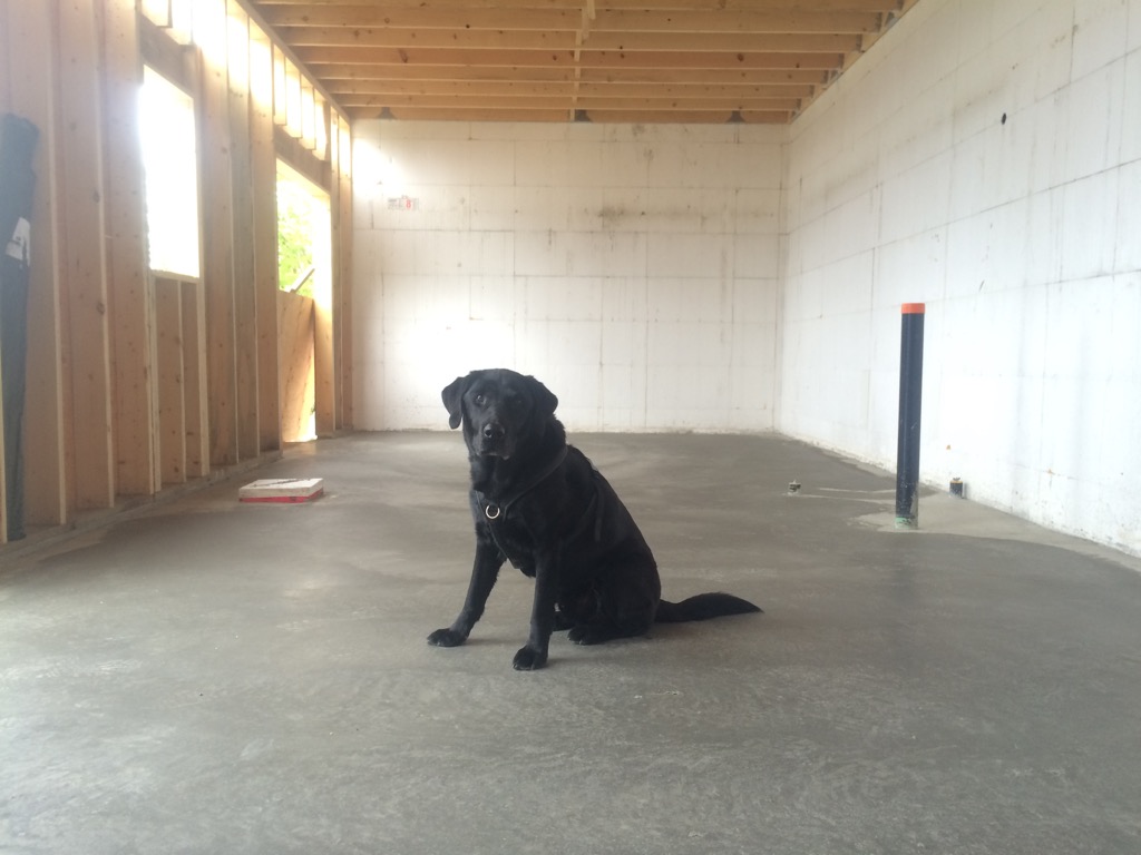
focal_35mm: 29
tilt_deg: -5.2
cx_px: 570
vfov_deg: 48.2
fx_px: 956
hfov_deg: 61.7
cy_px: 428
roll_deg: +0.6
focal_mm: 4.15
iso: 40
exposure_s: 1/30
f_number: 2.2
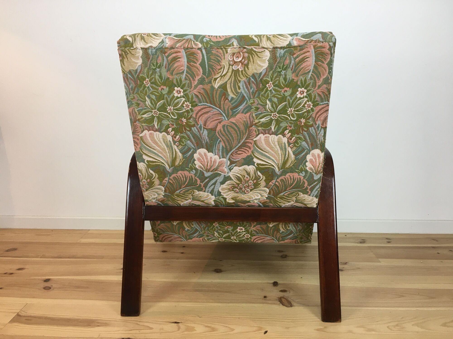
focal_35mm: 29
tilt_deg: -11.1
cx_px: 226
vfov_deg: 48.2
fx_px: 380
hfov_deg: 61.7
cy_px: 170
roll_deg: +0.1
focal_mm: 4.15
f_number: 2.2
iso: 40
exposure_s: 1/33
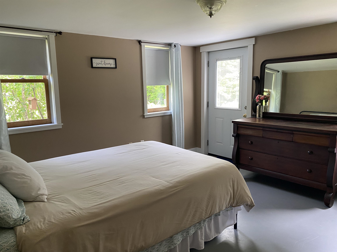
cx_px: 168
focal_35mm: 26
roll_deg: +1.3
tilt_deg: -9.9
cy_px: 126
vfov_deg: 53.1
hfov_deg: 67.3
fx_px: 253
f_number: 1.8
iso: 200
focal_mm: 4.25
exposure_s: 1/60
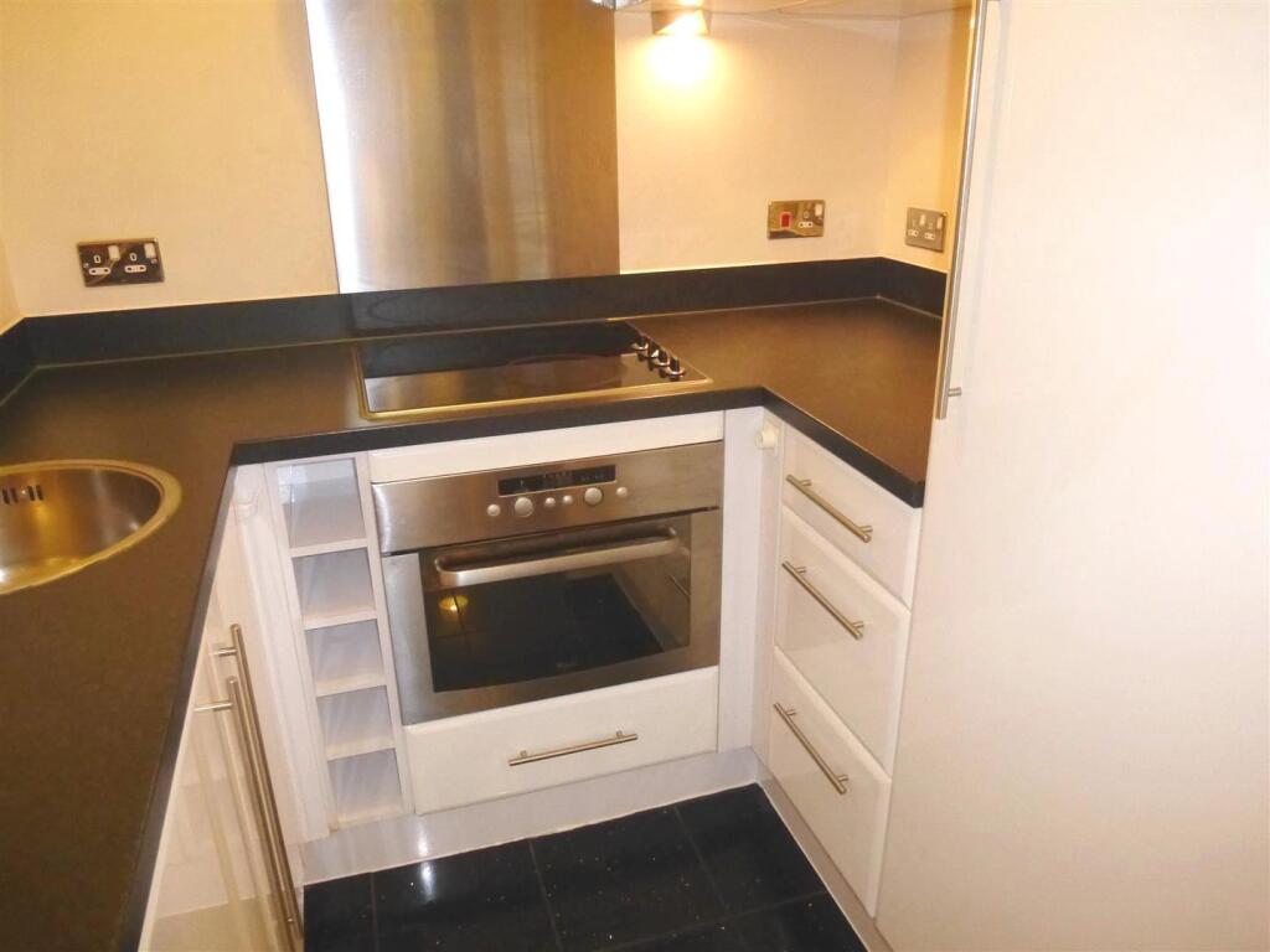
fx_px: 917
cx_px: 635
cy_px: 476
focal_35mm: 25
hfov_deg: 69.4
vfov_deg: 54.9
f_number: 3.3
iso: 800
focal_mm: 4.3
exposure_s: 1/60
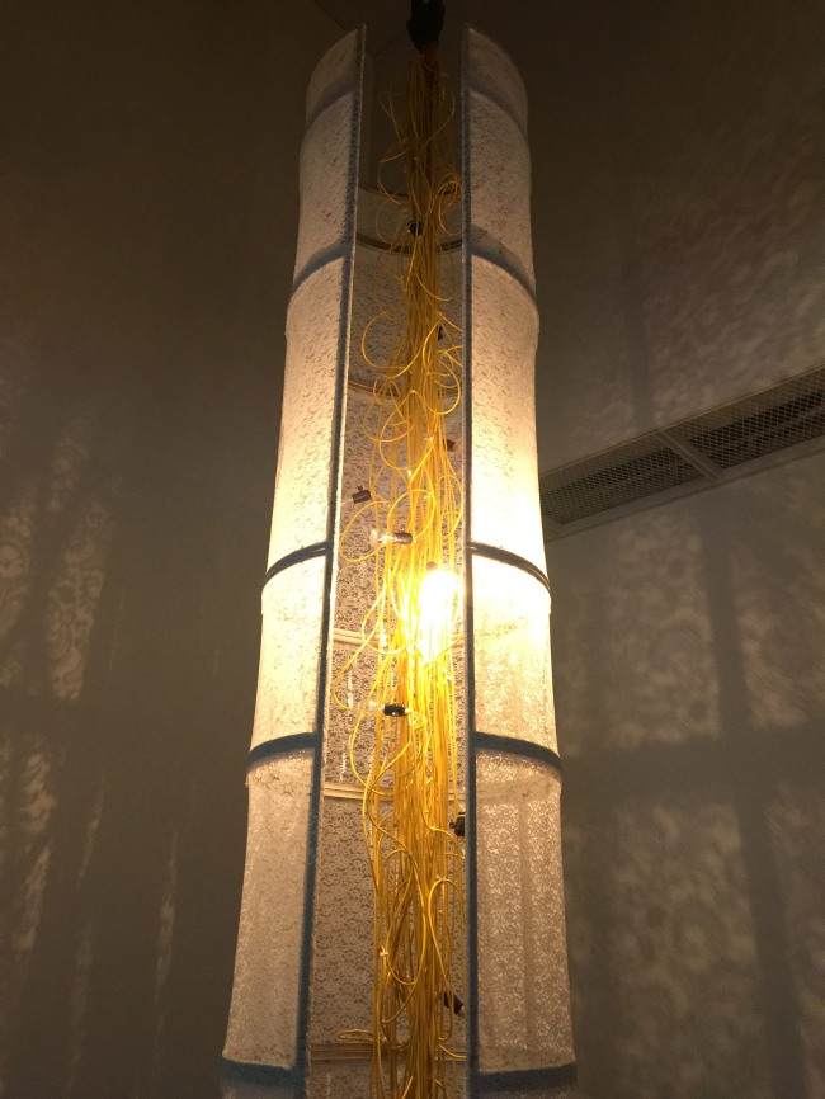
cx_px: 412
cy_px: 550
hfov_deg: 48.2
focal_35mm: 29
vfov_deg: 61.6
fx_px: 921
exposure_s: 1/10
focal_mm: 4.15
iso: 100
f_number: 2.2
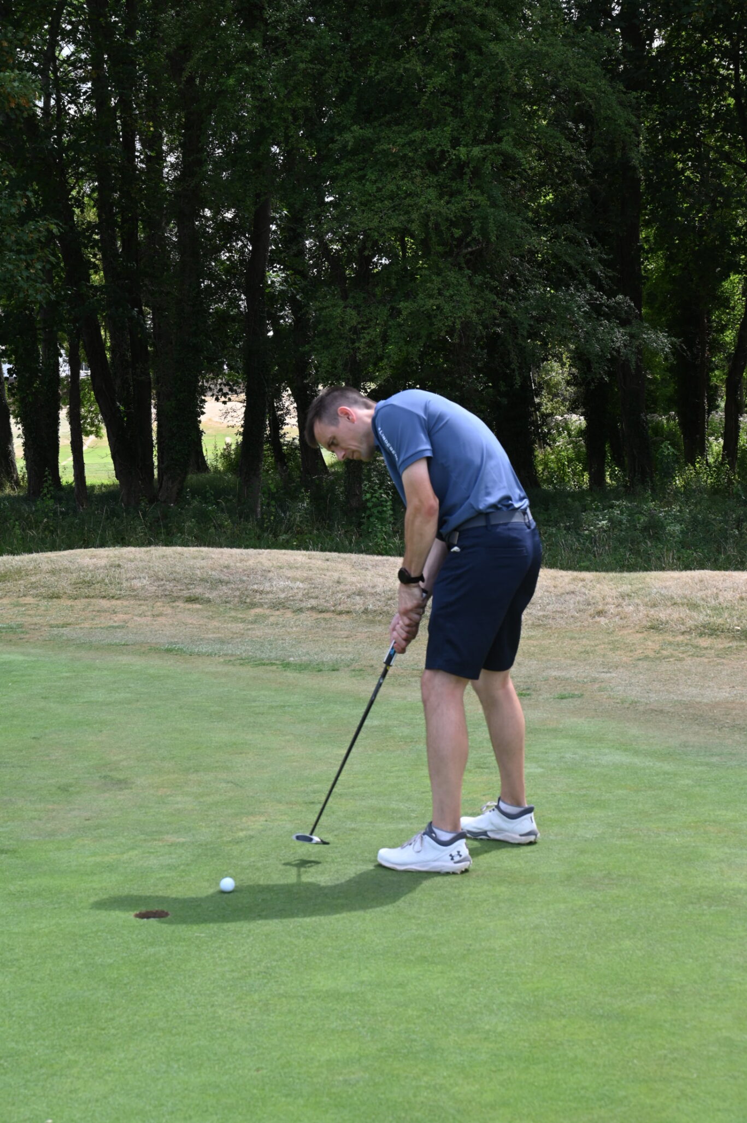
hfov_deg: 21.9
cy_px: 562
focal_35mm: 62
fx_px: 1932
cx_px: 374
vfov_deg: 32.4
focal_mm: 62
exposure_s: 1/100
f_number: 13
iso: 200
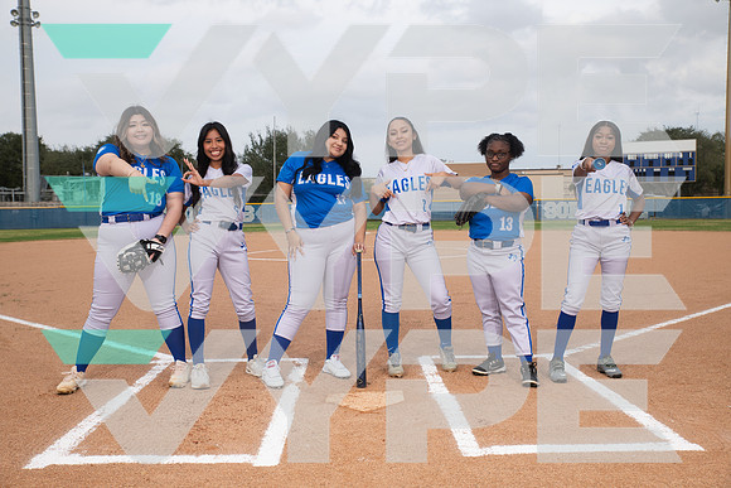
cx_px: 366
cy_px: 244
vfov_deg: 35.1
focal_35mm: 38
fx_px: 772
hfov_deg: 50.7
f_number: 6.3
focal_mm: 38
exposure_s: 1/400
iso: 200
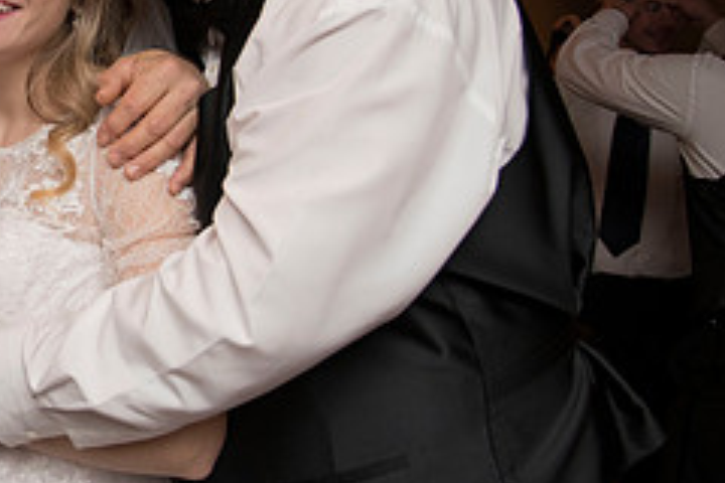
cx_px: -91
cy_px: 171
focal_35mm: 58
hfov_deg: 30.5
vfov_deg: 23.3
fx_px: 1168
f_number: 4
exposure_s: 1/200
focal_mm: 24
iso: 2000
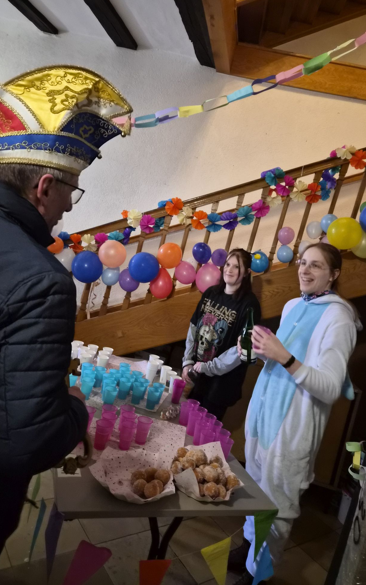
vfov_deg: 72.5
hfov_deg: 49.3
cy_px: 288
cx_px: 176
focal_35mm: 25
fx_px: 399
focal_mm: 5.4
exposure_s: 1/33
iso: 1600
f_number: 1.8
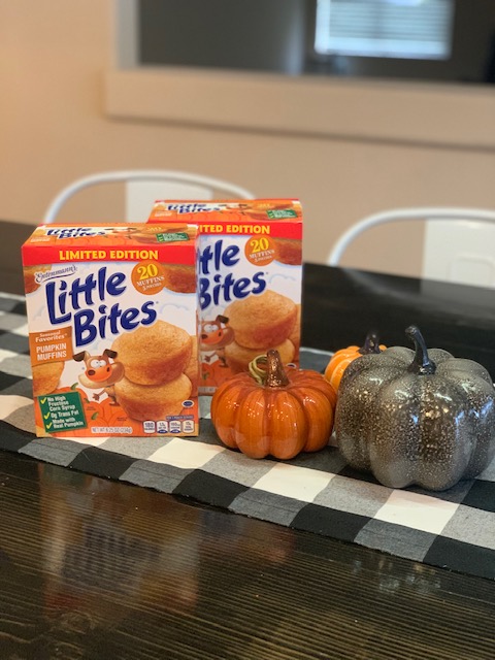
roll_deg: -2.1
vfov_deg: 36.8
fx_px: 991
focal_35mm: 52
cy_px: 330
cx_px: 248
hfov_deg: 28.0
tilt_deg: -19.5
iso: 320
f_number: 2.4
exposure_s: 1/60
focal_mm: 6
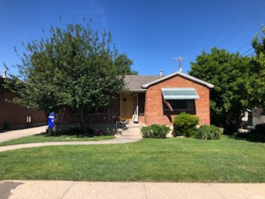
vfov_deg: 49.7
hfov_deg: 63.4
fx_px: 214
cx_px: 132
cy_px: 100
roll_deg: -0.5
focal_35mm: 28
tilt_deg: +2.7
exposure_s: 1/1297
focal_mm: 3.99
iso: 20
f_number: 1.8
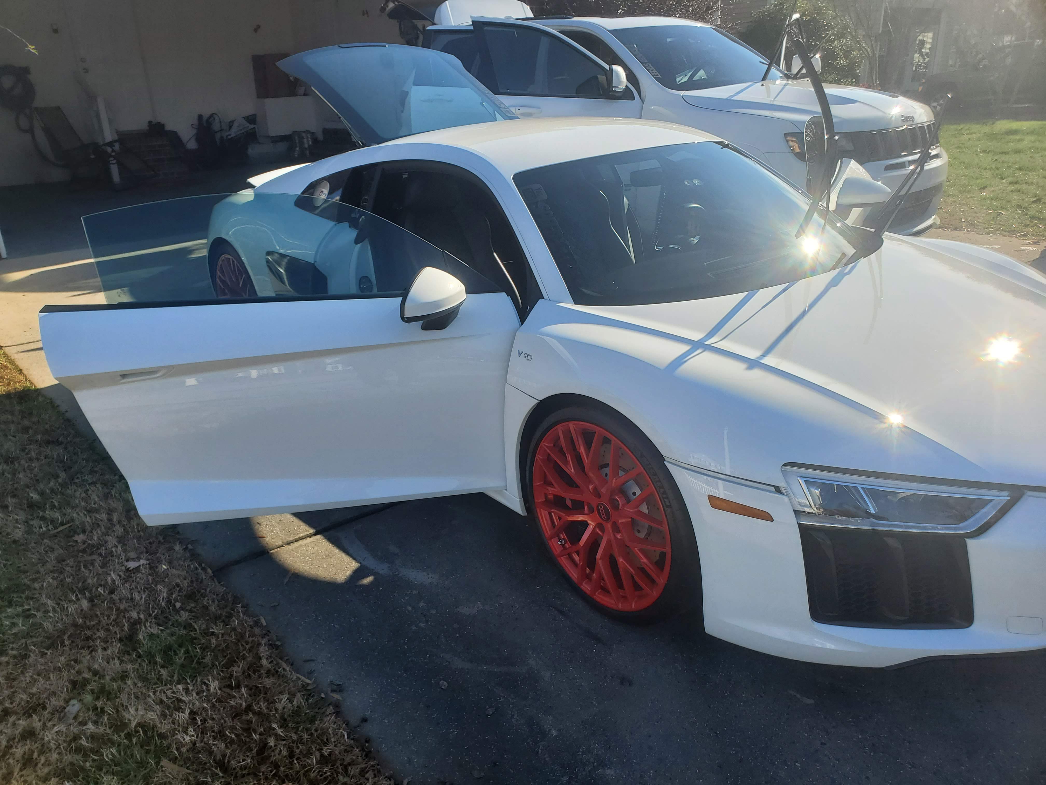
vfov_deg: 53.1
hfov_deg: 67.3
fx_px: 786
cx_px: 523
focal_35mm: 26
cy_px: 392
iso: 50
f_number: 2.4
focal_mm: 4.3
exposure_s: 1/1400
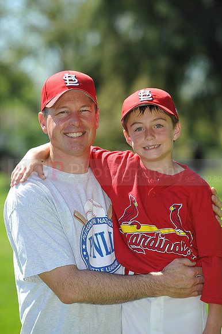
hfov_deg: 6.9
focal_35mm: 200
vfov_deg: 10.3
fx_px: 1852
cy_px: 167
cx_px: 111
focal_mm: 200
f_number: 5.6
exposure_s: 1/500
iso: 200
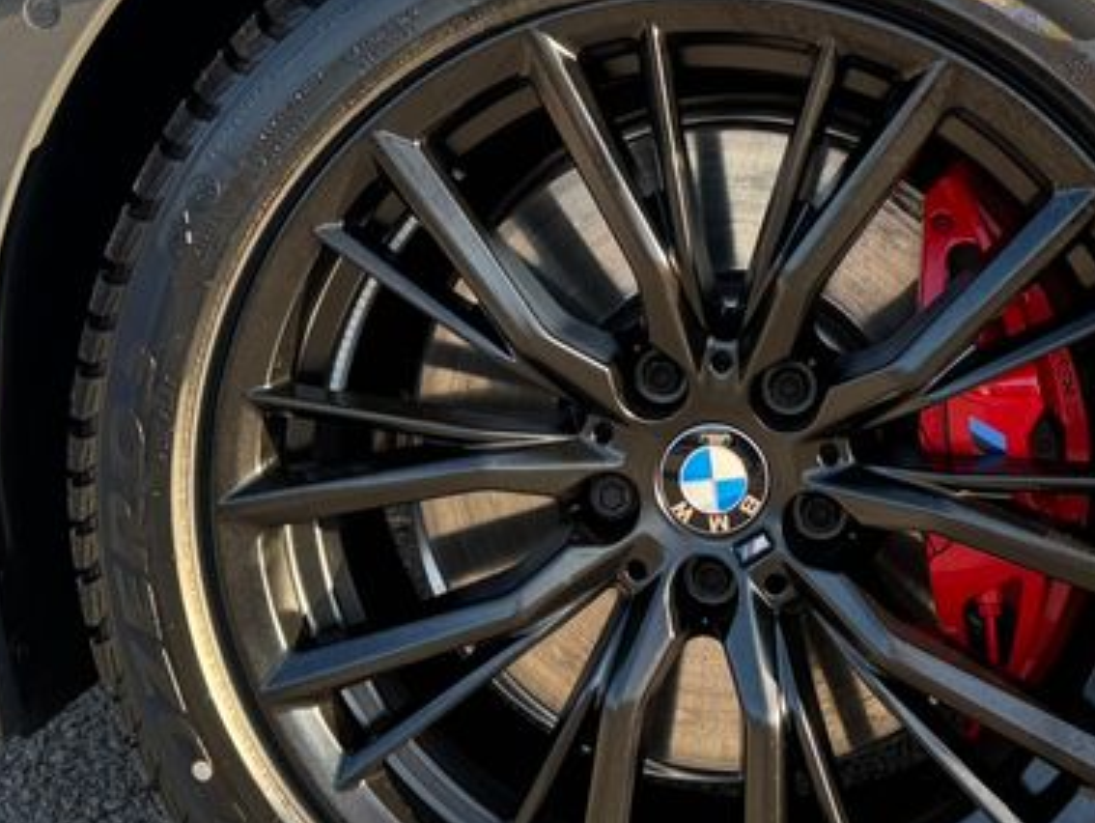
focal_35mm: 65
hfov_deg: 29.7
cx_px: 701
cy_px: 107
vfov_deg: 22.2
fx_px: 2057
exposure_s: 1/320
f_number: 1.78
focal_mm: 6.76
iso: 80
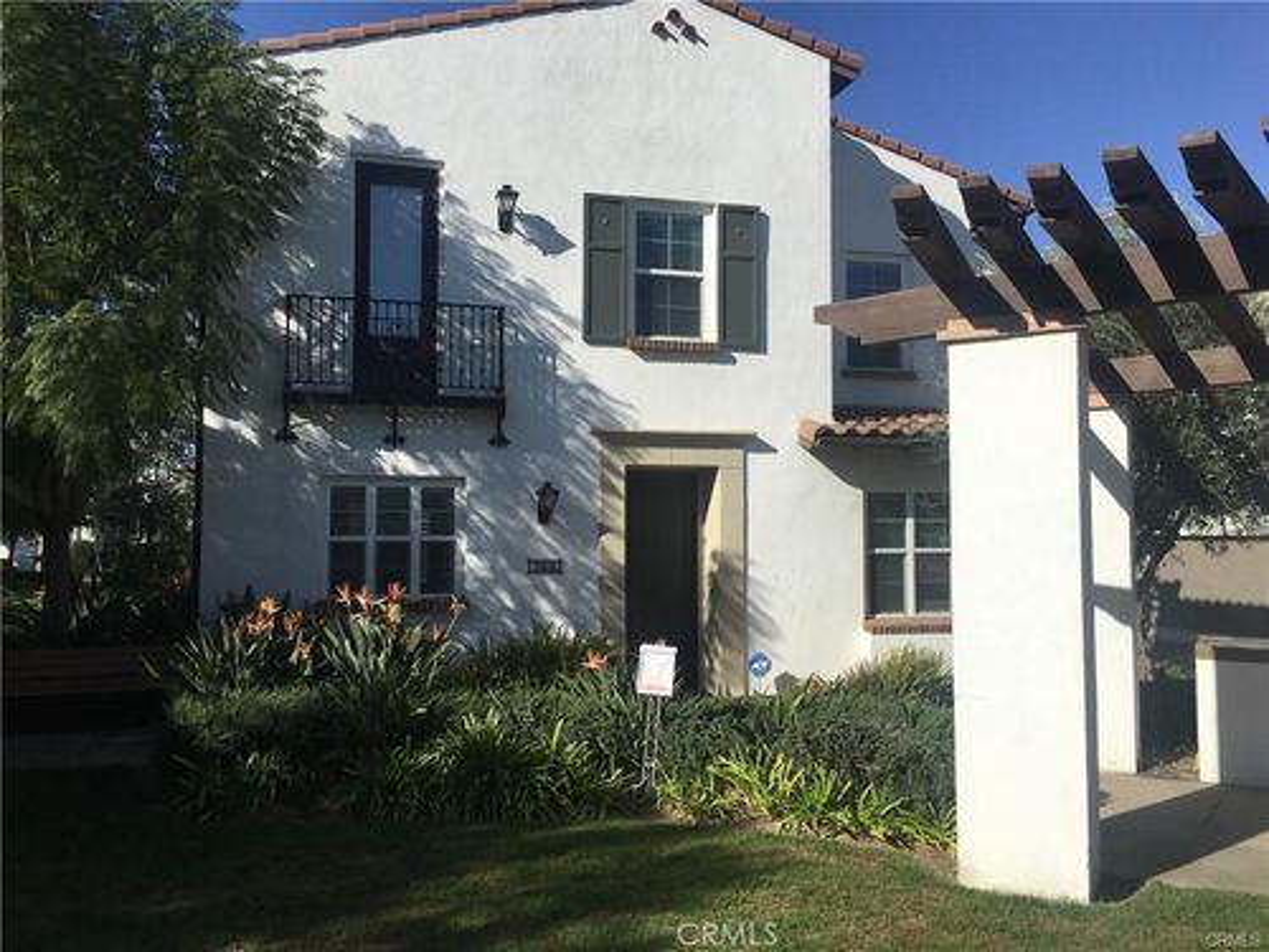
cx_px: 634
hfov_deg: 61.7
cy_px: 476
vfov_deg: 48.2
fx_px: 1063
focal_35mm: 29
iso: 25
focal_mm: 4.15
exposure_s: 1/2959
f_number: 2.2
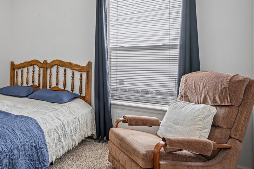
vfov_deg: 45.9
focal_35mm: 28
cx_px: 15
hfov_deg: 54.8
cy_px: 61
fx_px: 198
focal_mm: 14
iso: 280
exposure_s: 1/15
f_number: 10
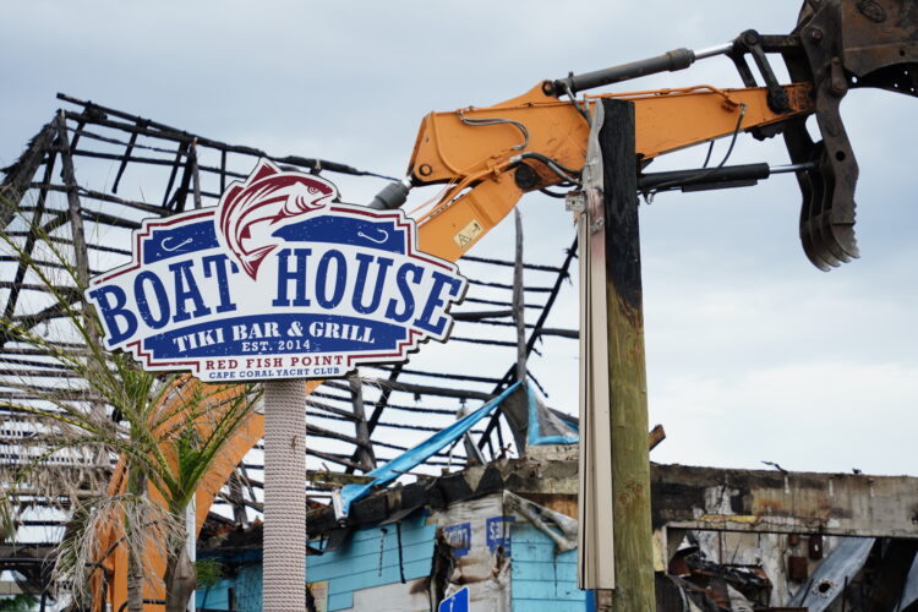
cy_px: 306
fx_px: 2856
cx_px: 459
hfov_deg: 18.3
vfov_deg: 12.2
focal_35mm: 112
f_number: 4.5
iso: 100
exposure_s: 1/500
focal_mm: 112
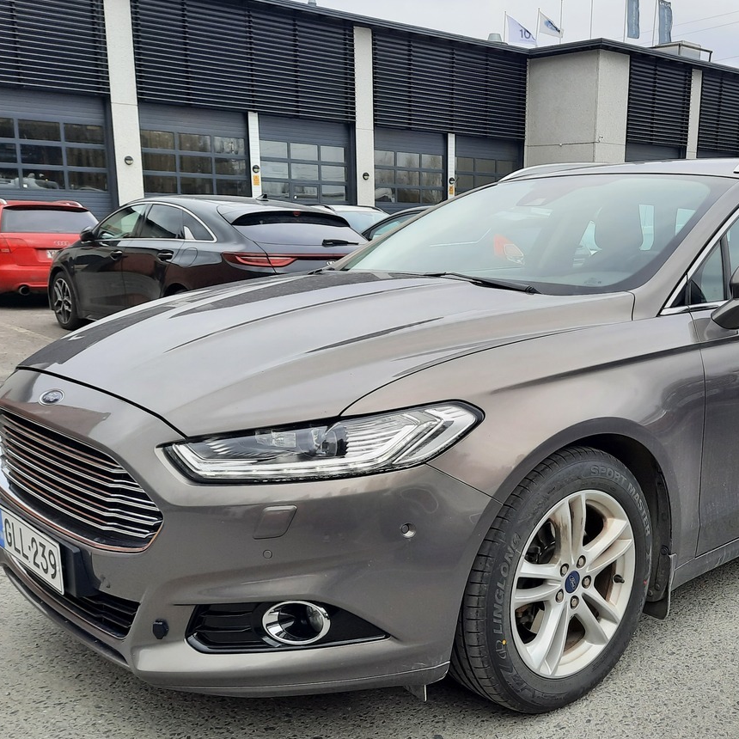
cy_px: 423
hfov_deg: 44.0
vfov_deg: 44.8
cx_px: 513
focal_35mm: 37
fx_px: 894
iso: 32
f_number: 2
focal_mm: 4.6
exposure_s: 1/368
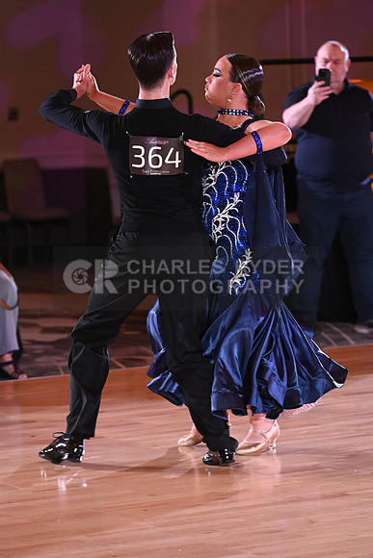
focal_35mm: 160
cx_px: 186
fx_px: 2485
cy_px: 279
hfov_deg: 8.6
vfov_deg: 12.8
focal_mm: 160
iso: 5000
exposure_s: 1/400
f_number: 5
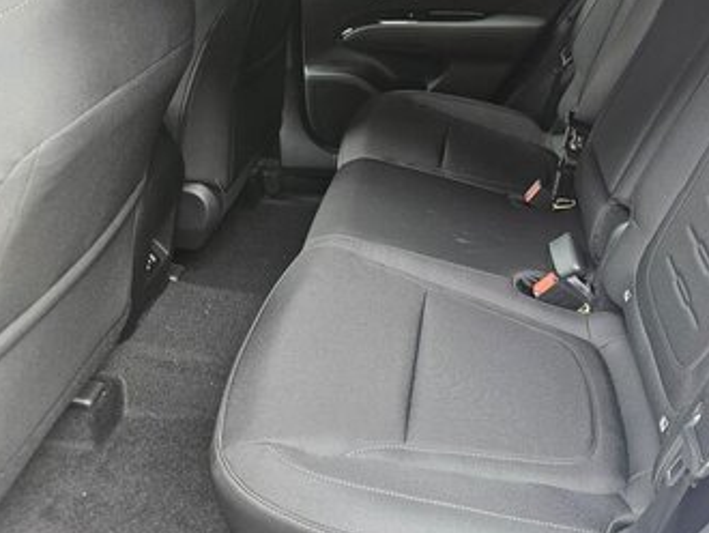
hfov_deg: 52.1
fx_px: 697
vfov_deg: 41.3
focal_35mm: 34
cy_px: 176
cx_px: 513
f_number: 1.8
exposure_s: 1/100
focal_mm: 5.4
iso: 320
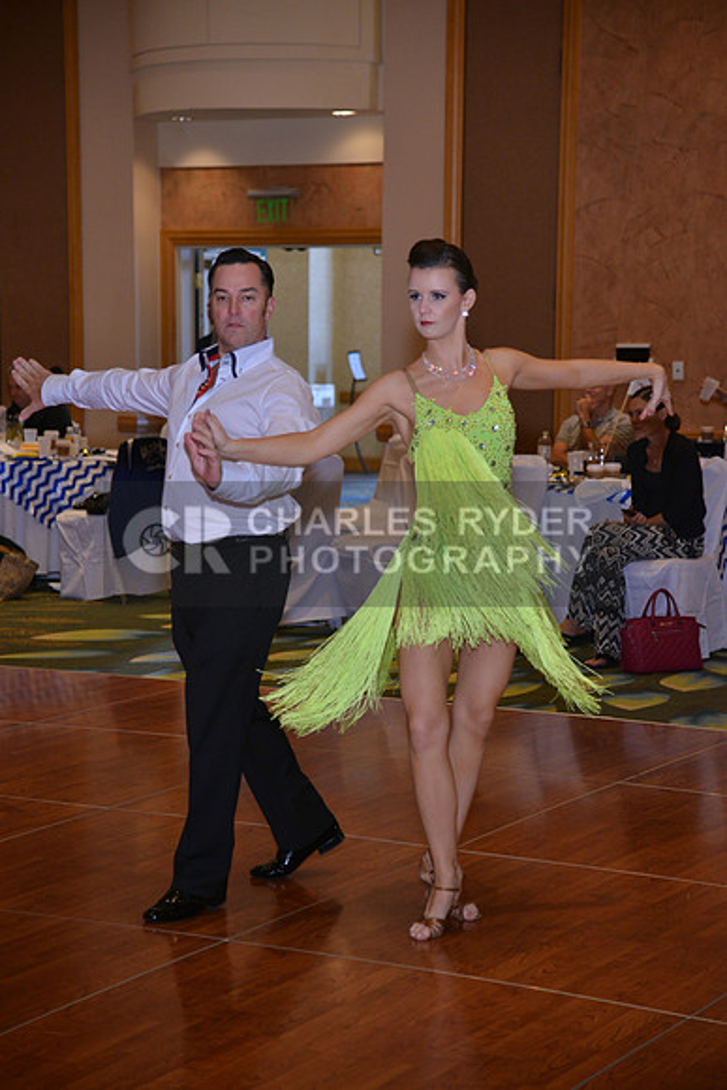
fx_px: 2482
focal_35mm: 82
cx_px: 364
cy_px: 545
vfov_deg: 24.8
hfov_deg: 16.7
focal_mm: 82
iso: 1000
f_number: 4
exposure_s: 1/250
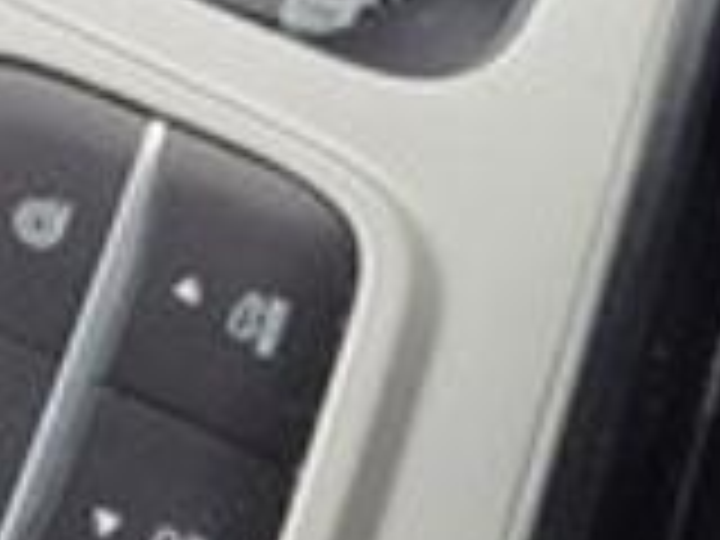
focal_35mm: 166
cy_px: -189
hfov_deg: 10.8
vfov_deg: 8.8
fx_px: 3453
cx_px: -729
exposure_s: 1/155
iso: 40
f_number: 1.8
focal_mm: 5.4
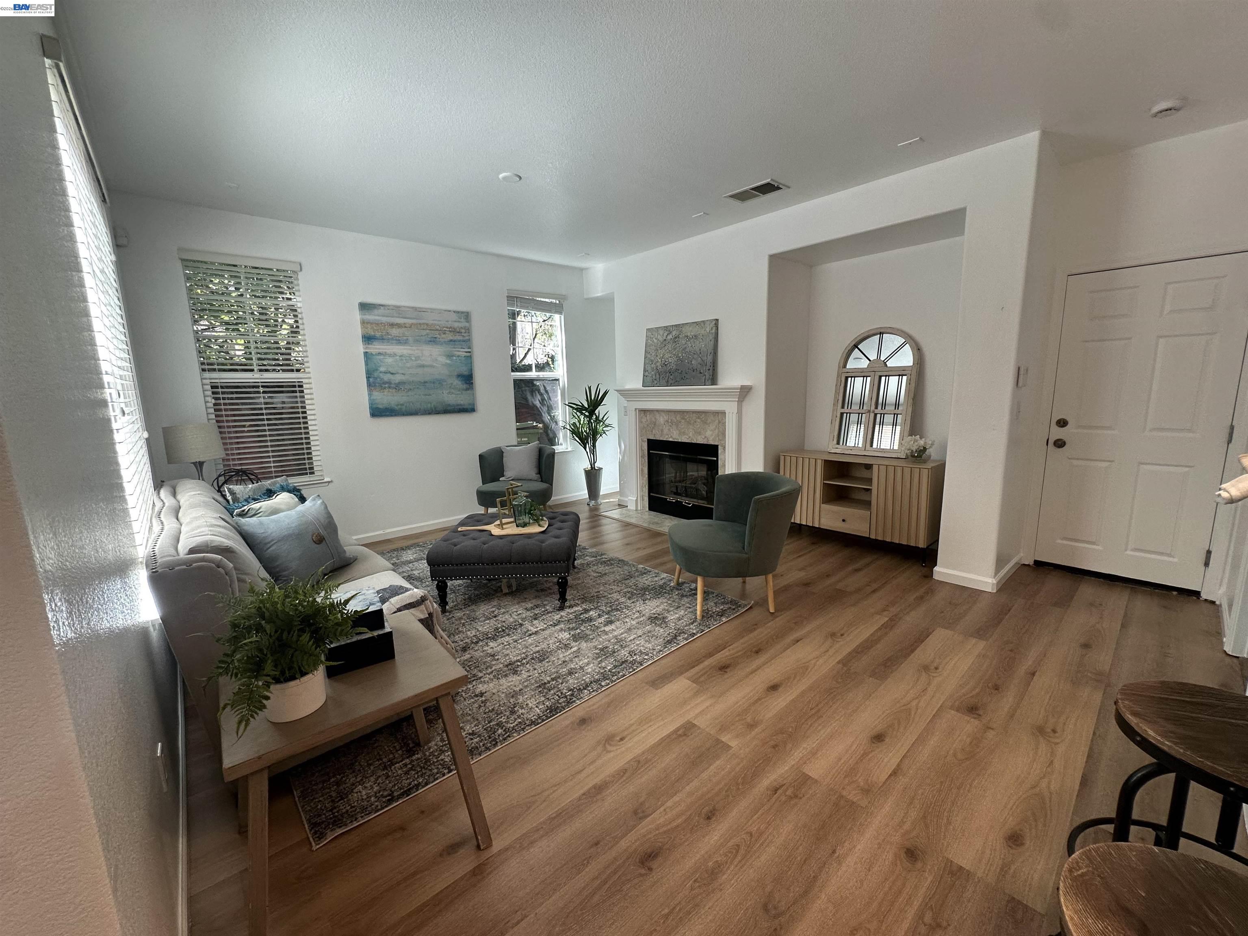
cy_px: 468
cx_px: 624
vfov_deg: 85.7
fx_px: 505
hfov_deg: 102.1
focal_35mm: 14
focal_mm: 2.22
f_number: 2.2
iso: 100
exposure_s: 1/120
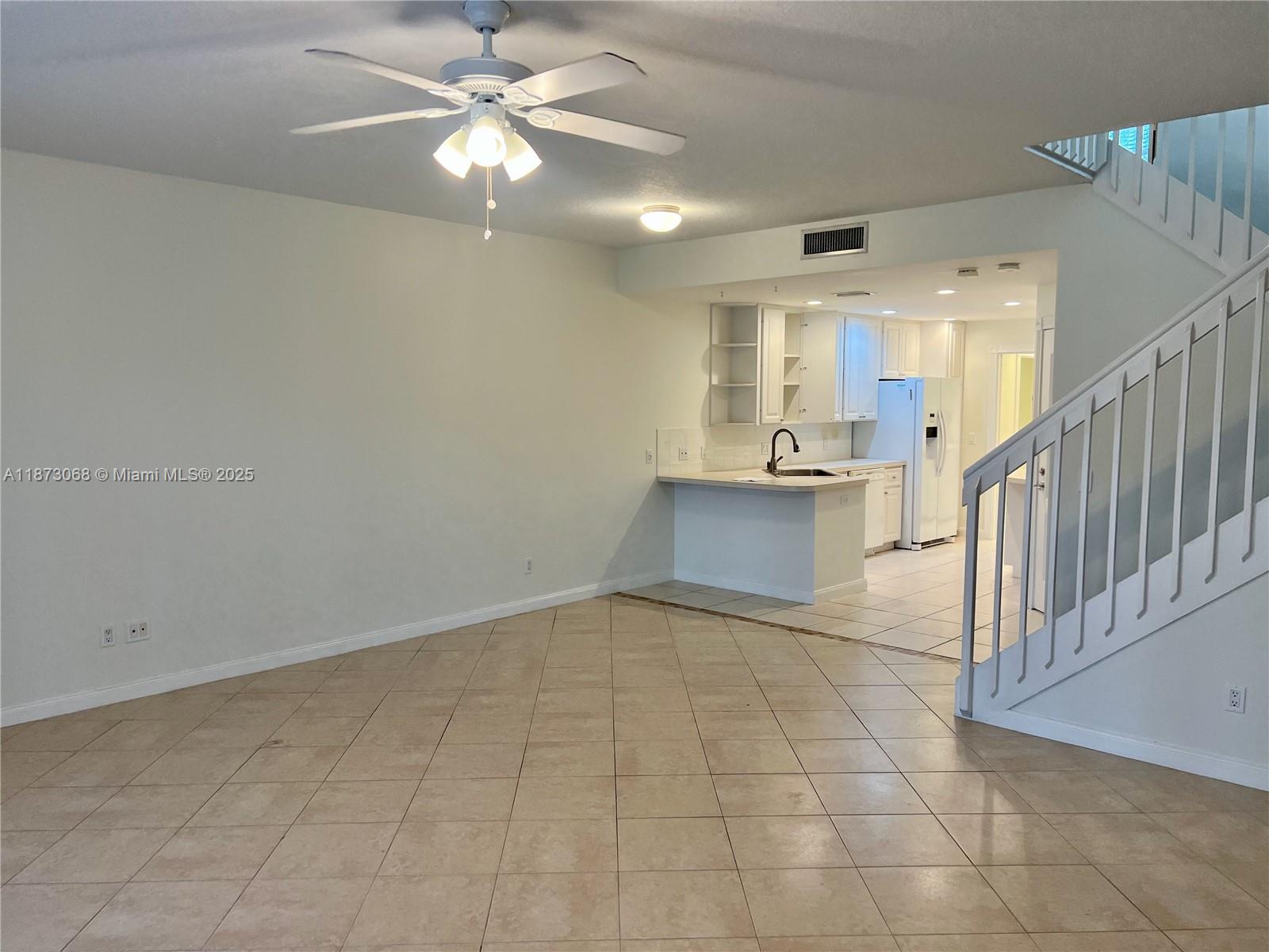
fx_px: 953
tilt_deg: -5.2
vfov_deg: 53.1
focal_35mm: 26
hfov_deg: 67.3
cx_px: 634
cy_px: 476
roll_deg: +0.4
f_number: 1.5
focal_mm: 5.7
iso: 100
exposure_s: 1/120
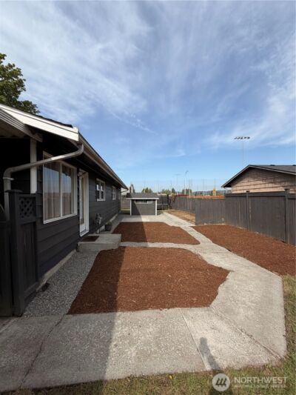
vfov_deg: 102.1
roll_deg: +0.4
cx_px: 148
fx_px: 160
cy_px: 198
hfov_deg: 85.7
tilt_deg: +0.0
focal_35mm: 14
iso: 25
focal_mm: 2.22
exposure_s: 1/770
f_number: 2.2
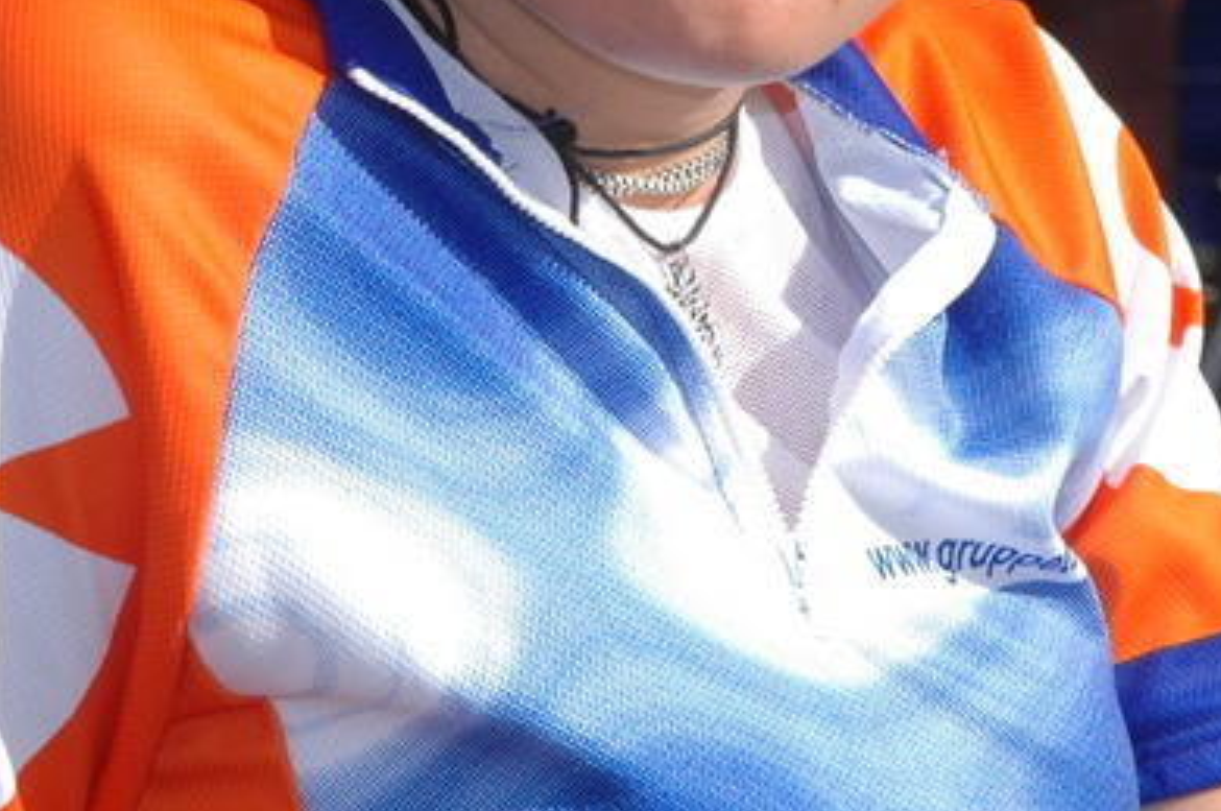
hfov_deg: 6.4
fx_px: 10975
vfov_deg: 4.2
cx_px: 585
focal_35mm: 324
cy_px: -19
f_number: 9.5
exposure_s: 1/350
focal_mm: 80
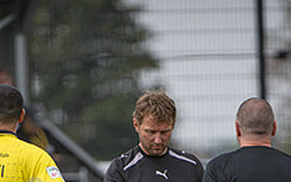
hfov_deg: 1.9
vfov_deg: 1.2
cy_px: 274
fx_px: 8628
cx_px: 123
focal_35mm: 1087
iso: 400
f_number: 4
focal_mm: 330
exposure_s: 1/1600
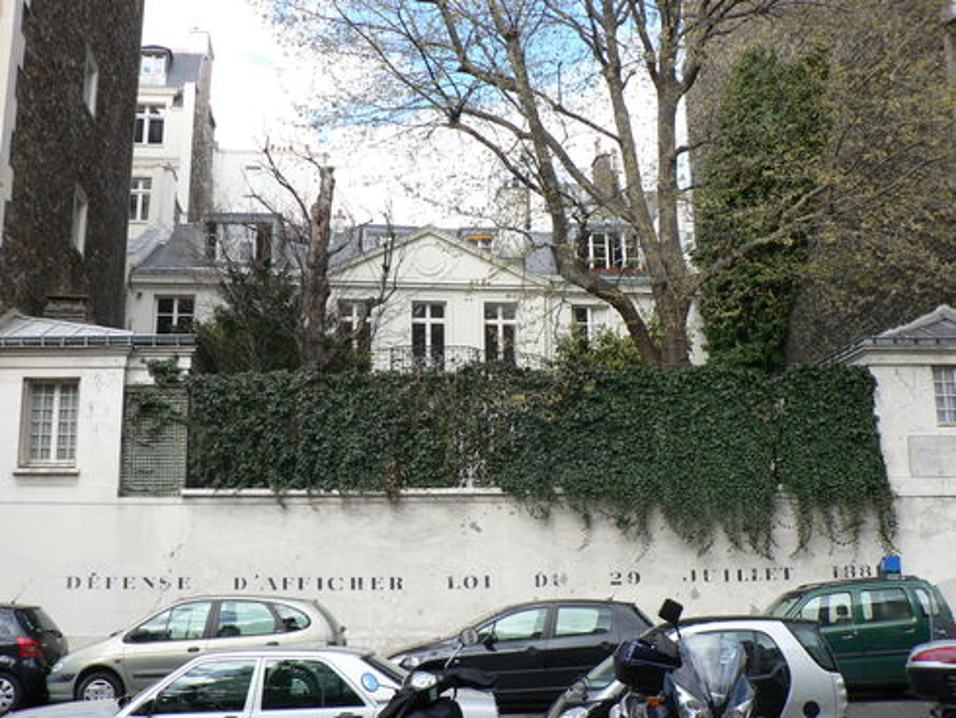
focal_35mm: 35
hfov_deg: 52.6
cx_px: 478
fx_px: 967
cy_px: 359
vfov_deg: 40.7
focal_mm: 6
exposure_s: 1/400
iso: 100
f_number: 3.2
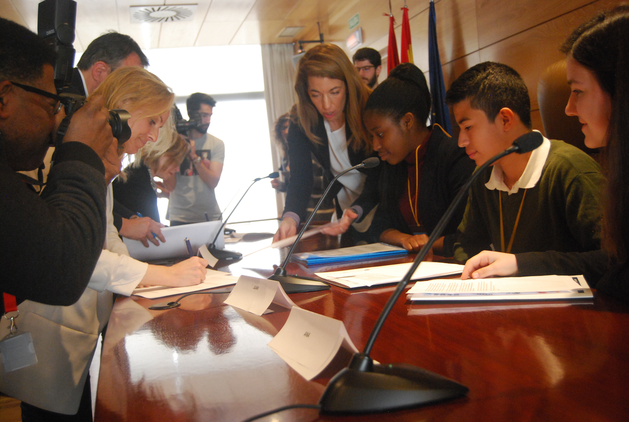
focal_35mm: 39
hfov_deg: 49.5
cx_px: 314
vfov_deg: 34.4
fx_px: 683
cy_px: 211
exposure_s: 1/30
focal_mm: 26
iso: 1600
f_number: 4
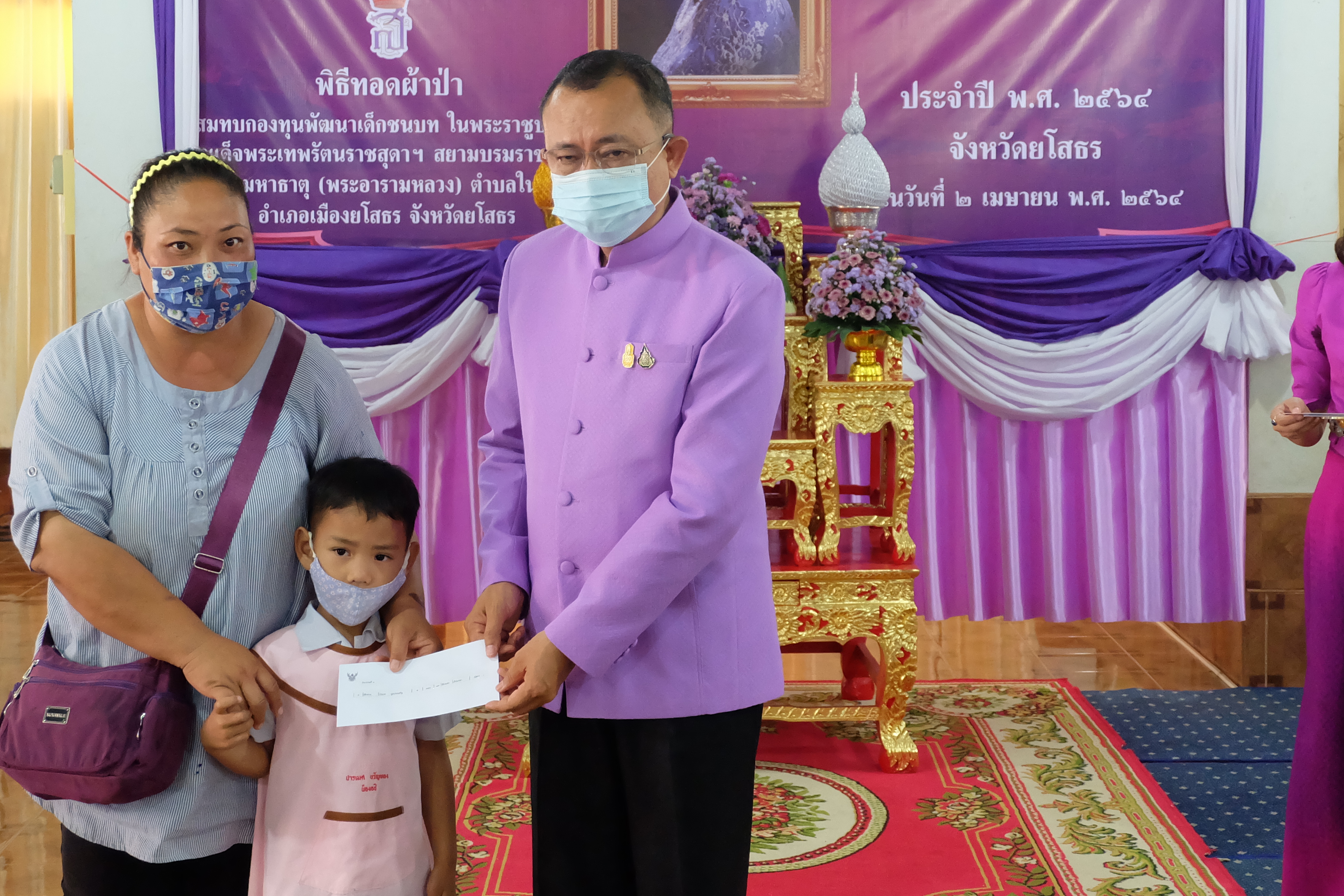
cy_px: 297
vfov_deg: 22.2
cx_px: 694
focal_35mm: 61
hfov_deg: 32.9
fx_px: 2277
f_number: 4.7
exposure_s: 1/70
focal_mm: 29.5
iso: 5000
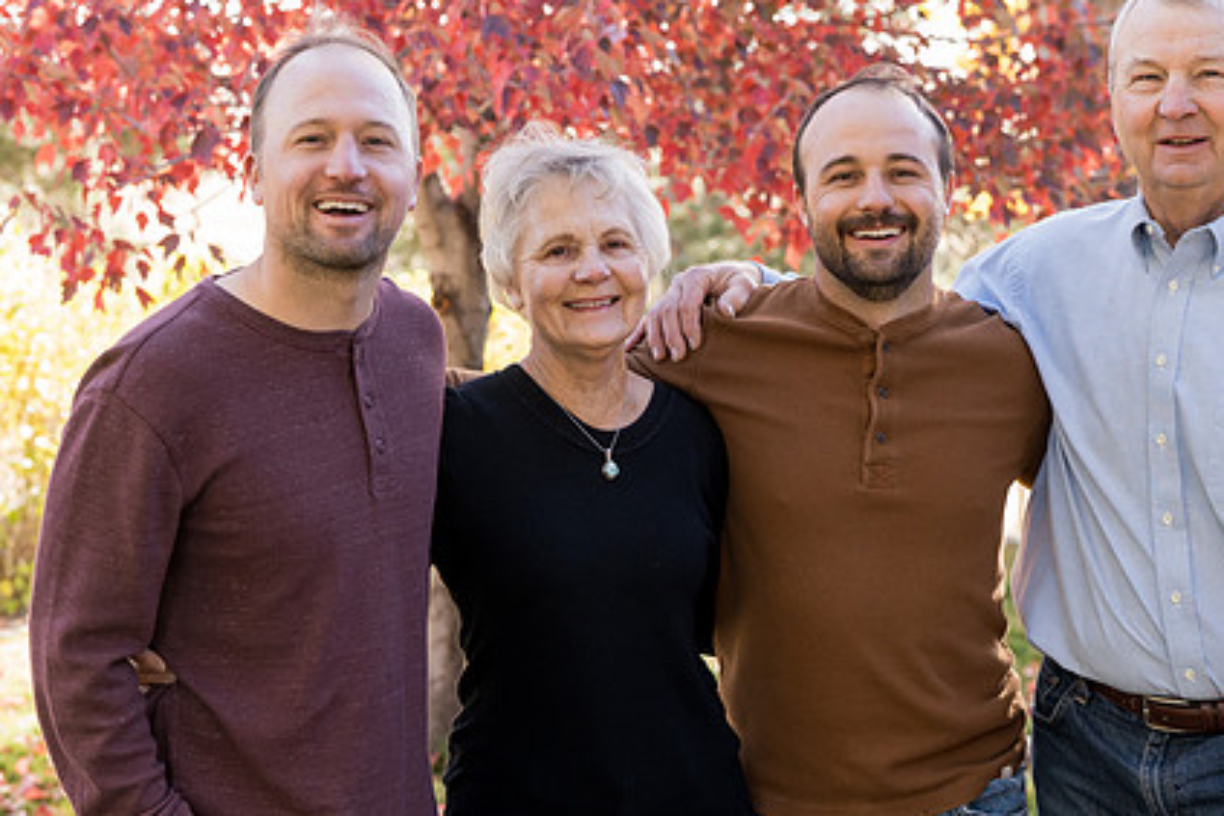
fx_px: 3264
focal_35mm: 96
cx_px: 666
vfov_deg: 14.2
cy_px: 317
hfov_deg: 21.2
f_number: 5.6
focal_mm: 70
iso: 1000
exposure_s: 1/250
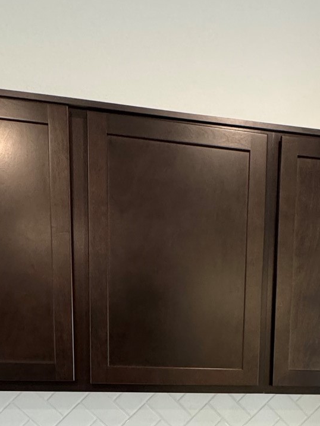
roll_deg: -1.0
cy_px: 427
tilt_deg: -8.4
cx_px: 234
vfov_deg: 40.8
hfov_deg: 35.3
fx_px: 493
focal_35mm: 40
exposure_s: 1/60
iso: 400
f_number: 2.2
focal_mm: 2.22
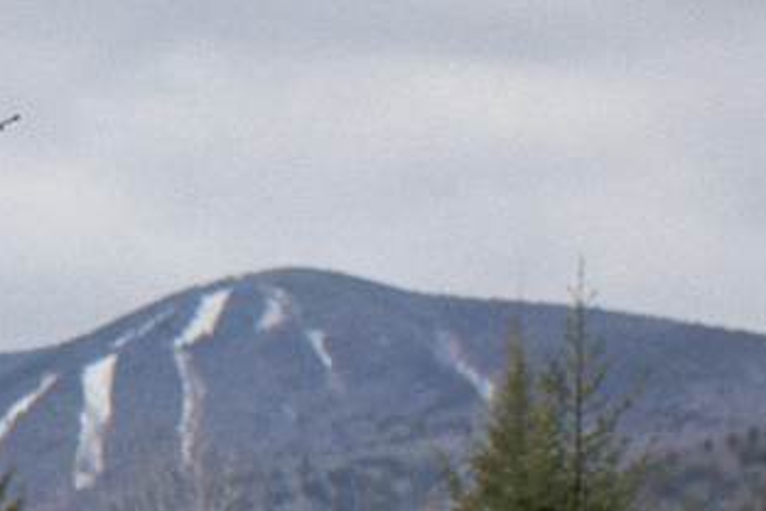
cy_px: 779
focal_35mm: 154
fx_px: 3277
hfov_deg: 12.9
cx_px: -209
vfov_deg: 8.7
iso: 500
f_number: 6.3
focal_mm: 48
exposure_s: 1/800
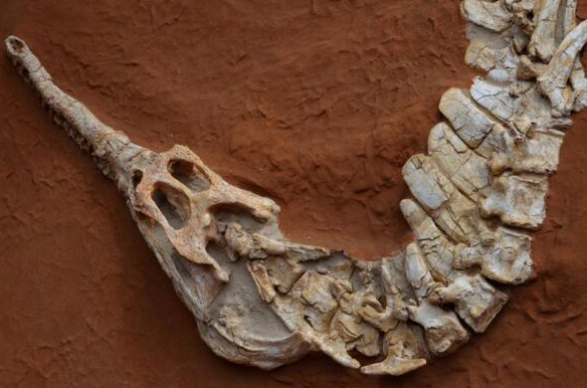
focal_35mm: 58
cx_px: 284
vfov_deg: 23.4
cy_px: 185
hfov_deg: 34.8
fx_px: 936
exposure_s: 1/250
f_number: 8
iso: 100
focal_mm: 35
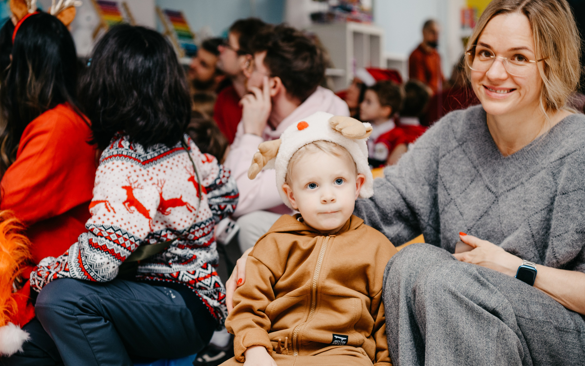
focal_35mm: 68
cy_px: 202
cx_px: 263
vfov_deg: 19.1
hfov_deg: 30.2
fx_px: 1084
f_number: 4
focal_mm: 60
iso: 500
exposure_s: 1/160
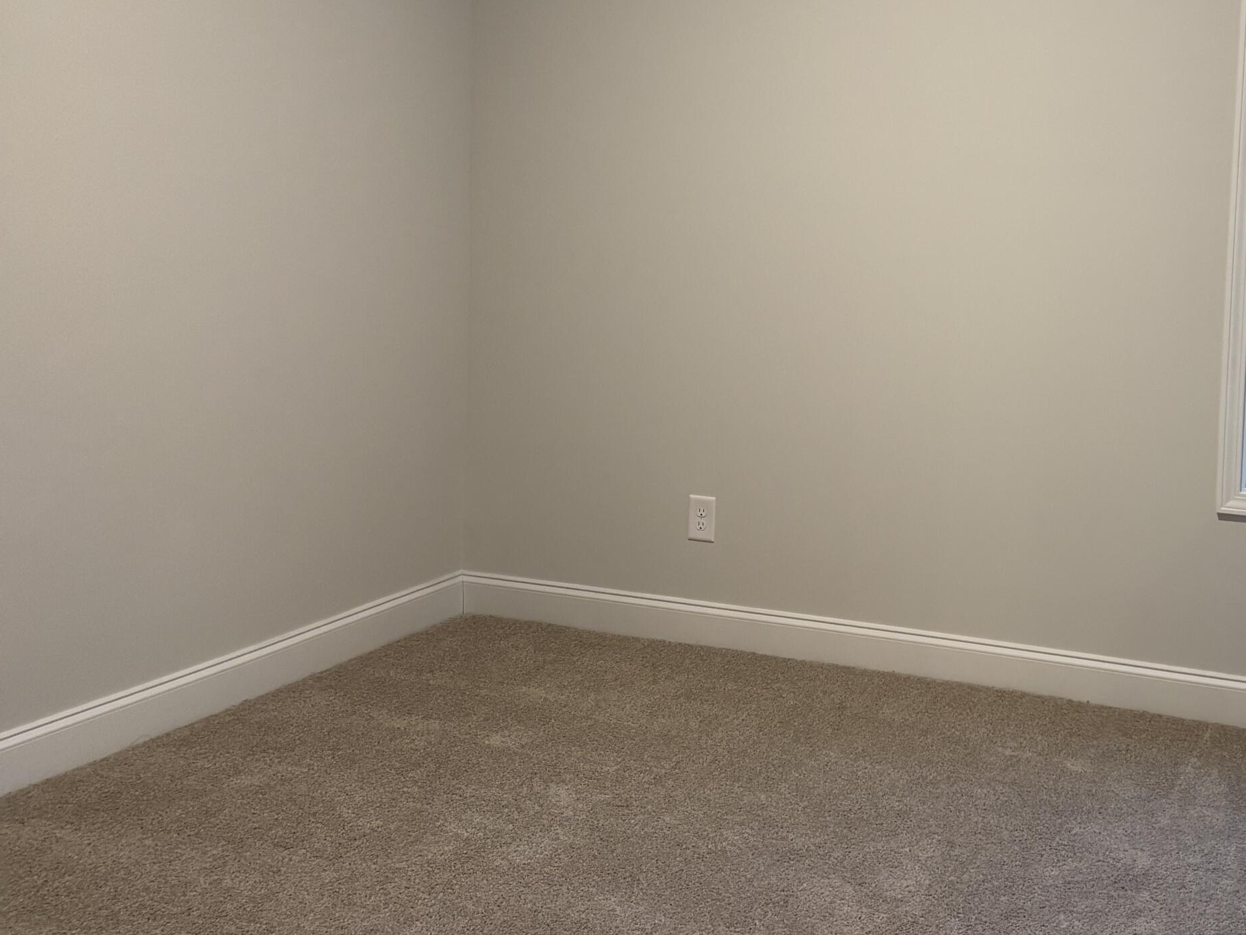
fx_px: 1512
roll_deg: -1.5
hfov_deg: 42.7
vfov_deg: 34.0
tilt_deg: -4.4
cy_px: 303
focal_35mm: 42
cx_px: 1003
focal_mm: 5.96
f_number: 1.6
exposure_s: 1/60
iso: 320
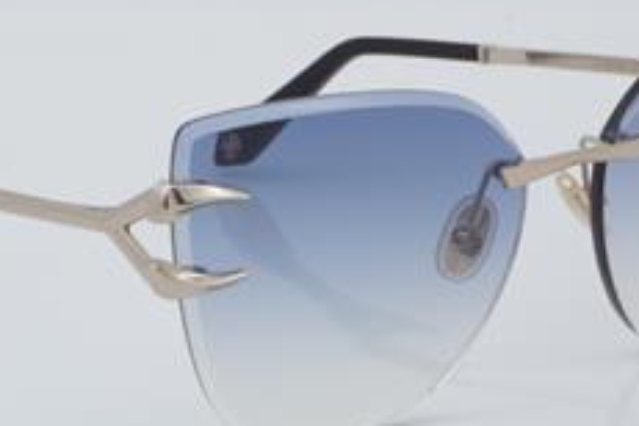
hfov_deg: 14.4
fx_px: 2536
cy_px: 246
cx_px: 304
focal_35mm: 143
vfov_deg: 9.6
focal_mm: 55
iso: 100
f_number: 32
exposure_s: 1/4
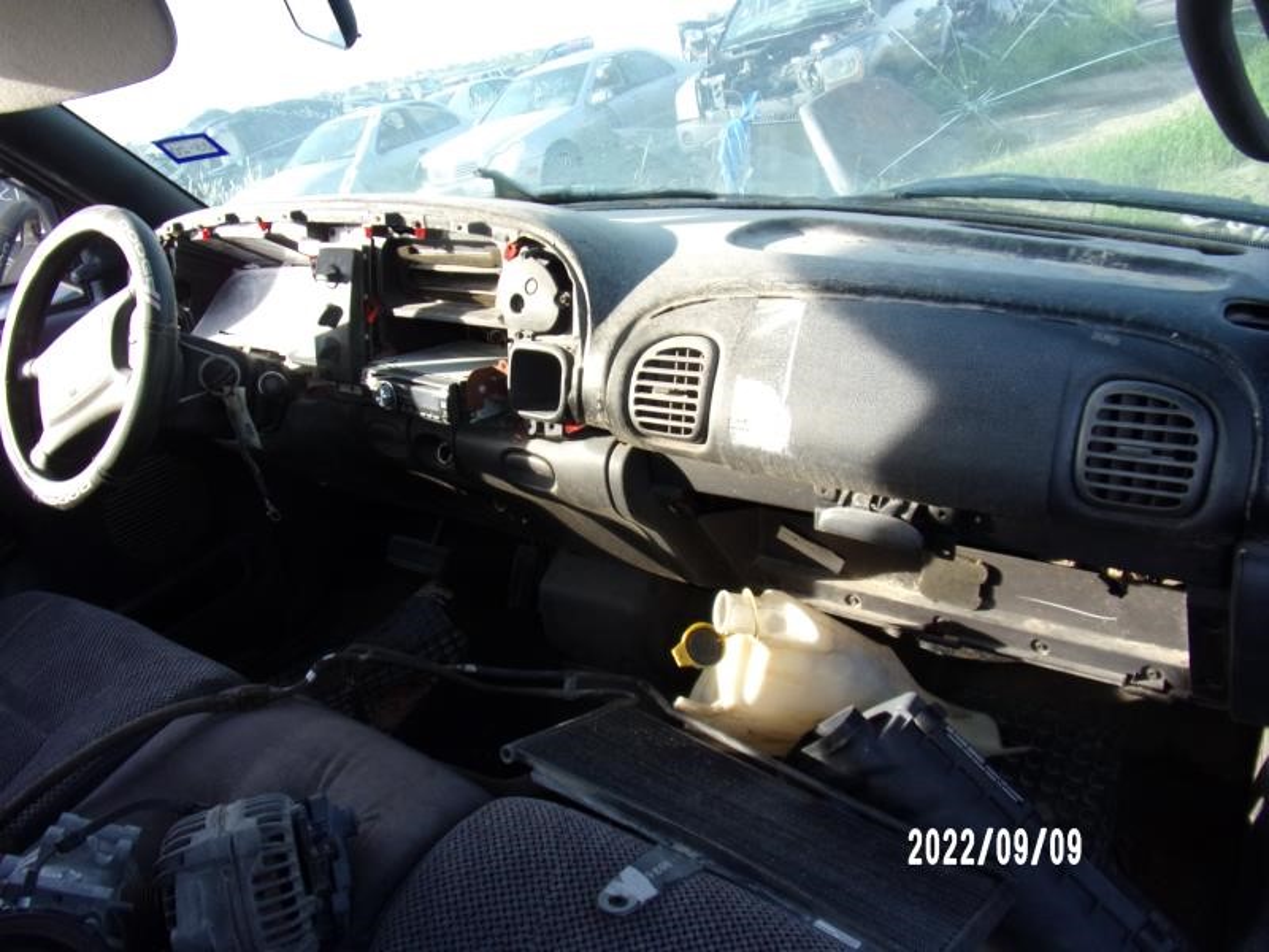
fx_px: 880
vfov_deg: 56.8
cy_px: 476
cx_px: 634
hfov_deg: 71.6
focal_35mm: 24
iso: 80
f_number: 3.3
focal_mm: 4.3
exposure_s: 1/150
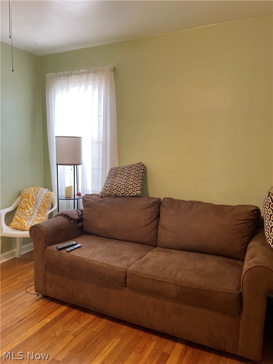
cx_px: 136
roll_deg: -0.8
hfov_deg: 53.1
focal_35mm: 26
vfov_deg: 67.3
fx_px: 273
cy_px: 182
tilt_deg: -7.4
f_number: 1.6
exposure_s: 1/60
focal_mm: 4.2
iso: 200
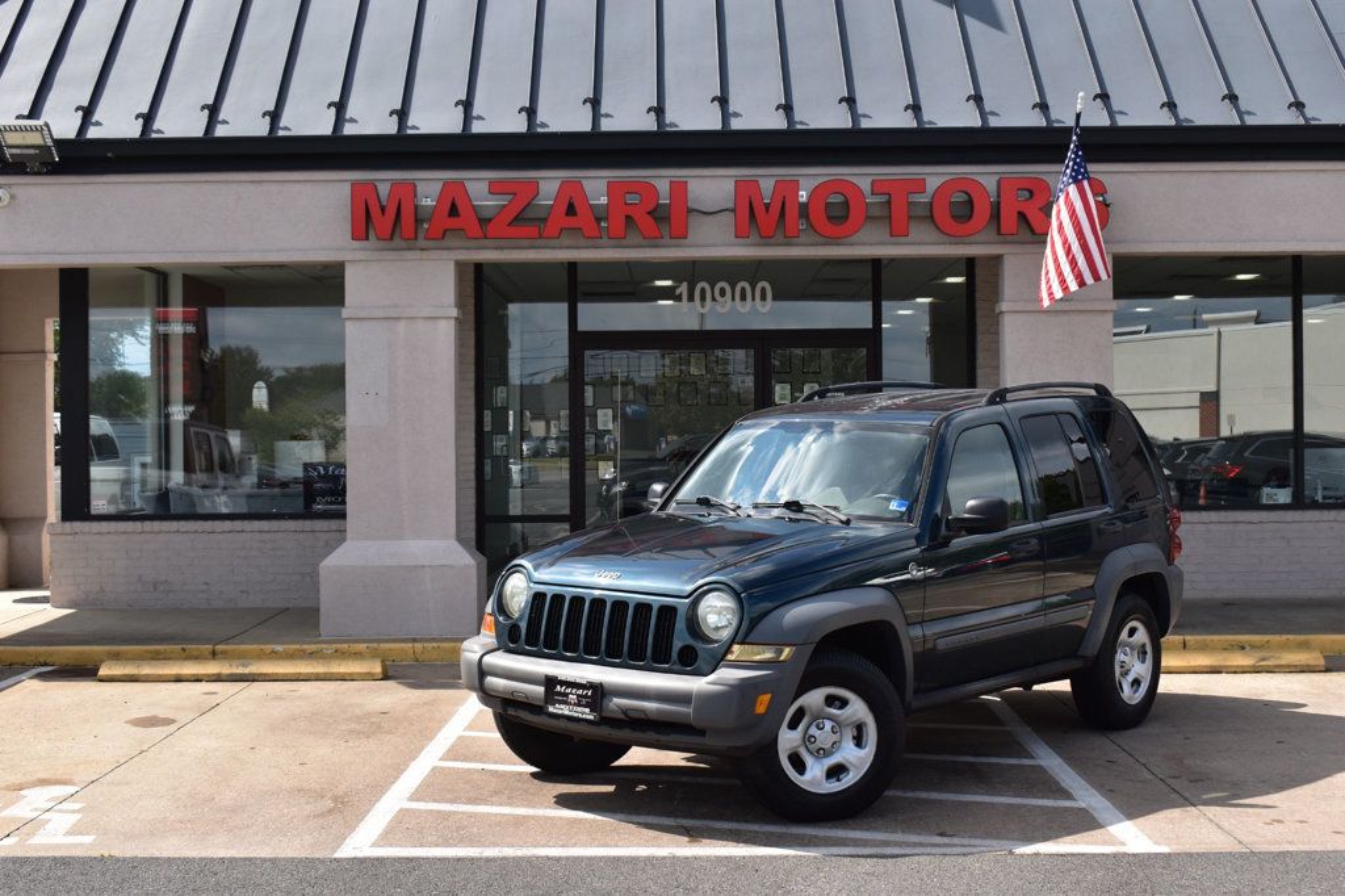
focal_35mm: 48
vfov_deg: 28.1
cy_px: 448
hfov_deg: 41.1
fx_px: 1793
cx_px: 672
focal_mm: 32
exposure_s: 1/500
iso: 400
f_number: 11
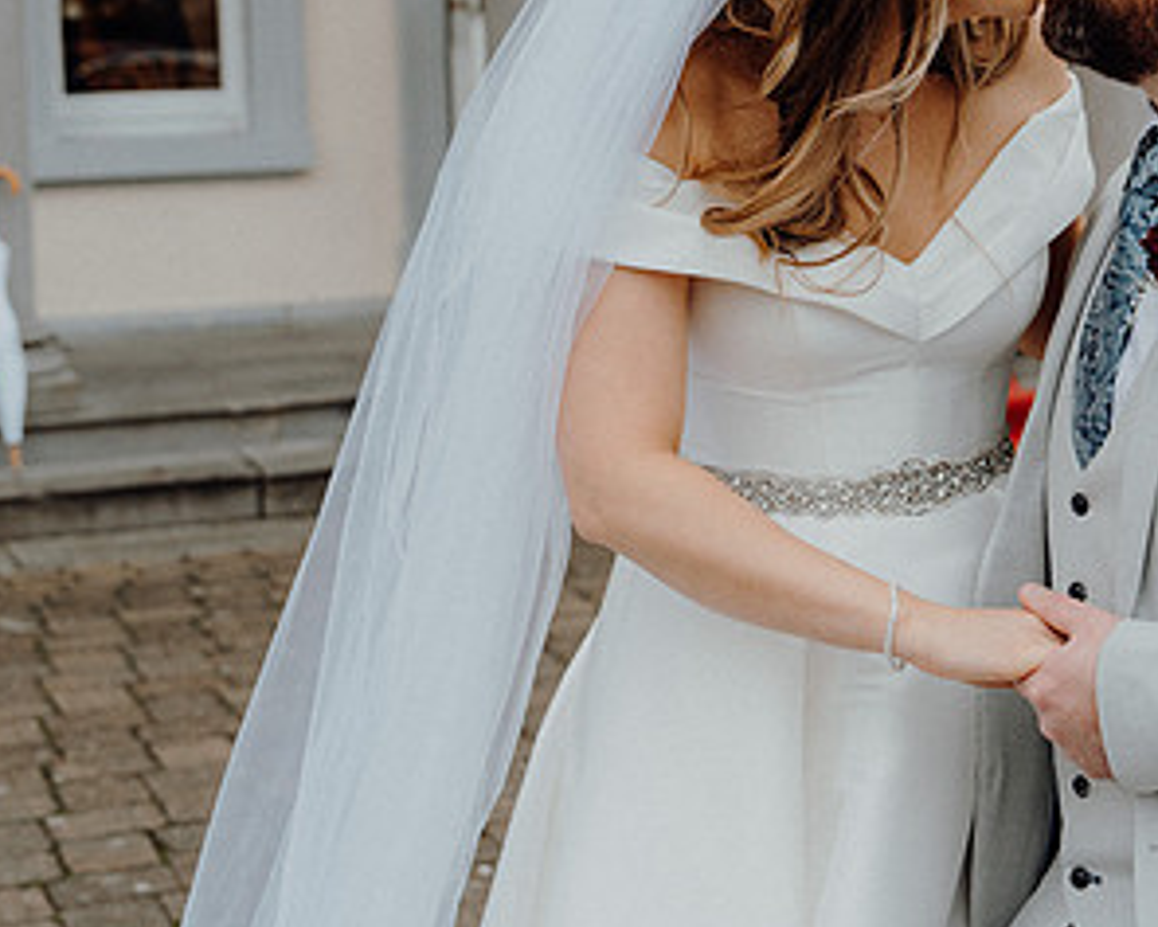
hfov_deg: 23.2
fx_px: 2777
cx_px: 958
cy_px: 190
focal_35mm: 81
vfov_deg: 18.8
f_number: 3.5
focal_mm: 44
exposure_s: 1/200
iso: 400
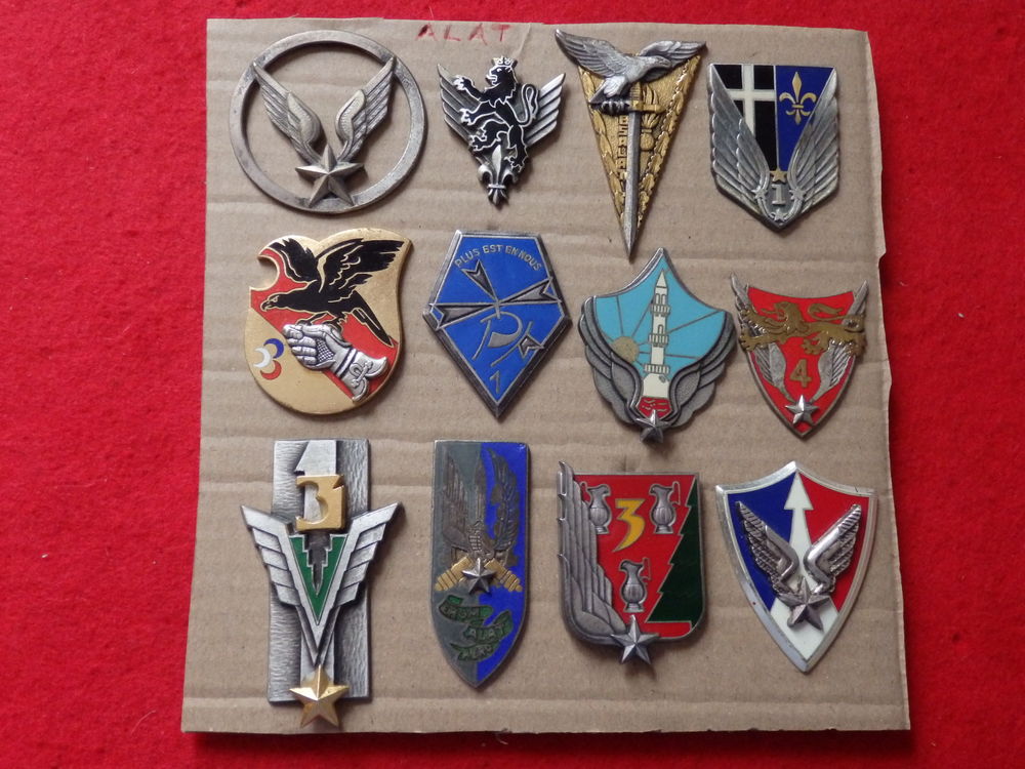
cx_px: 512
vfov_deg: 46.8
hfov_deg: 60.0
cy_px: 384
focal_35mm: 30
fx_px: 888
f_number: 3.3
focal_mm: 5.5
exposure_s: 1/25
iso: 800
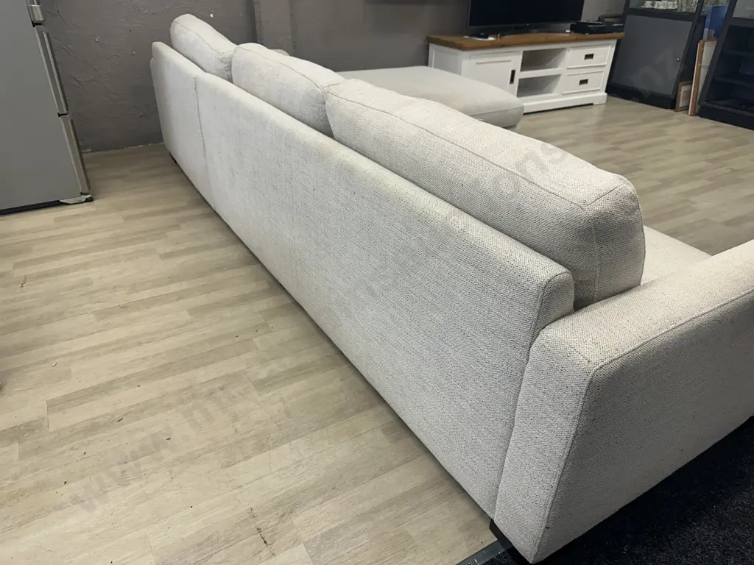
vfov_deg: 56.8
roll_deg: -1.5
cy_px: 282
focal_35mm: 24
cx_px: 377
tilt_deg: -30.7
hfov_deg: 71.6
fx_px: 523
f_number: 1.78
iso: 100
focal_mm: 6.86
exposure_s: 1/100
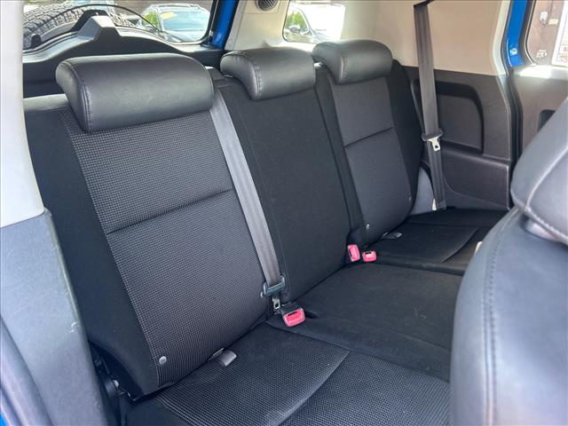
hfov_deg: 67.3
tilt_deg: -24.2
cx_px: 284
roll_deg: +1.2
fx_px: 427
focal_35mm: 26
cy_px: 213
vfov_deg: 53.1
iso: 125
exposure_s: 1/109
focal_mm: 5.7
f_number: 1.5
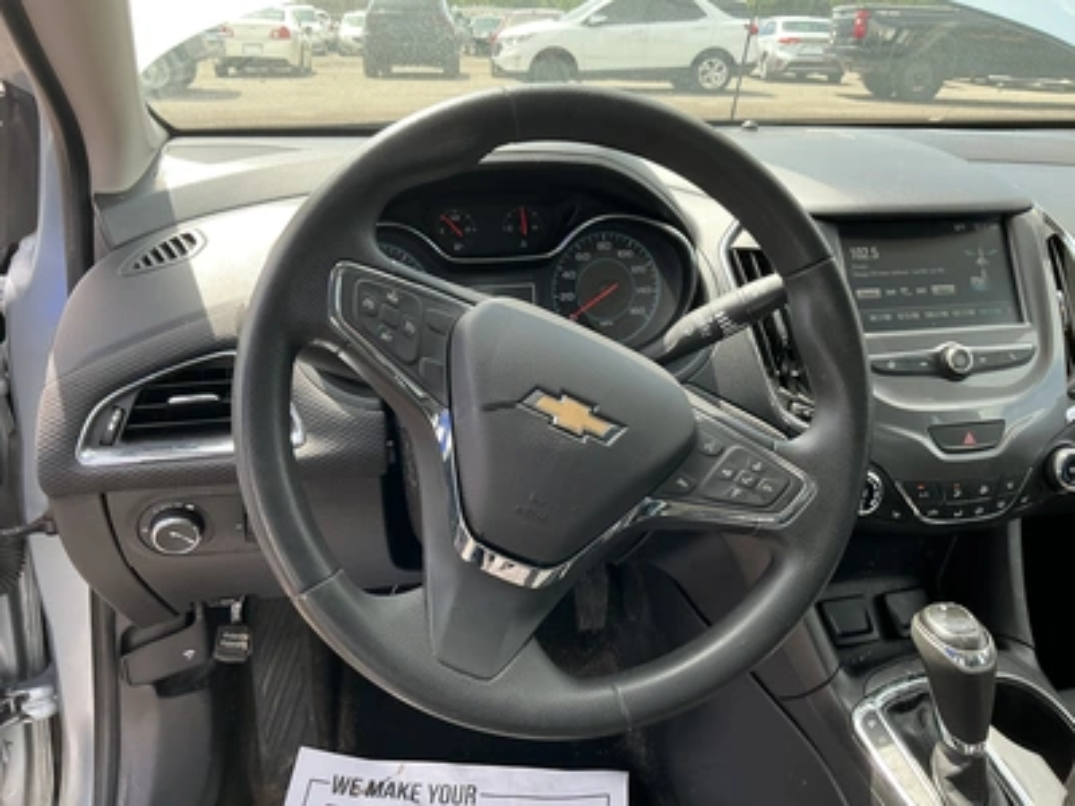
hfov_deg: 63.4
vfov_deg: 49.7
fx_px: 870
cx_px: 538
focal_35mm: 28
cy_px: 403
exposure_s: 1/138
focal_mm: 3
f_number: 1.8
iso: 32
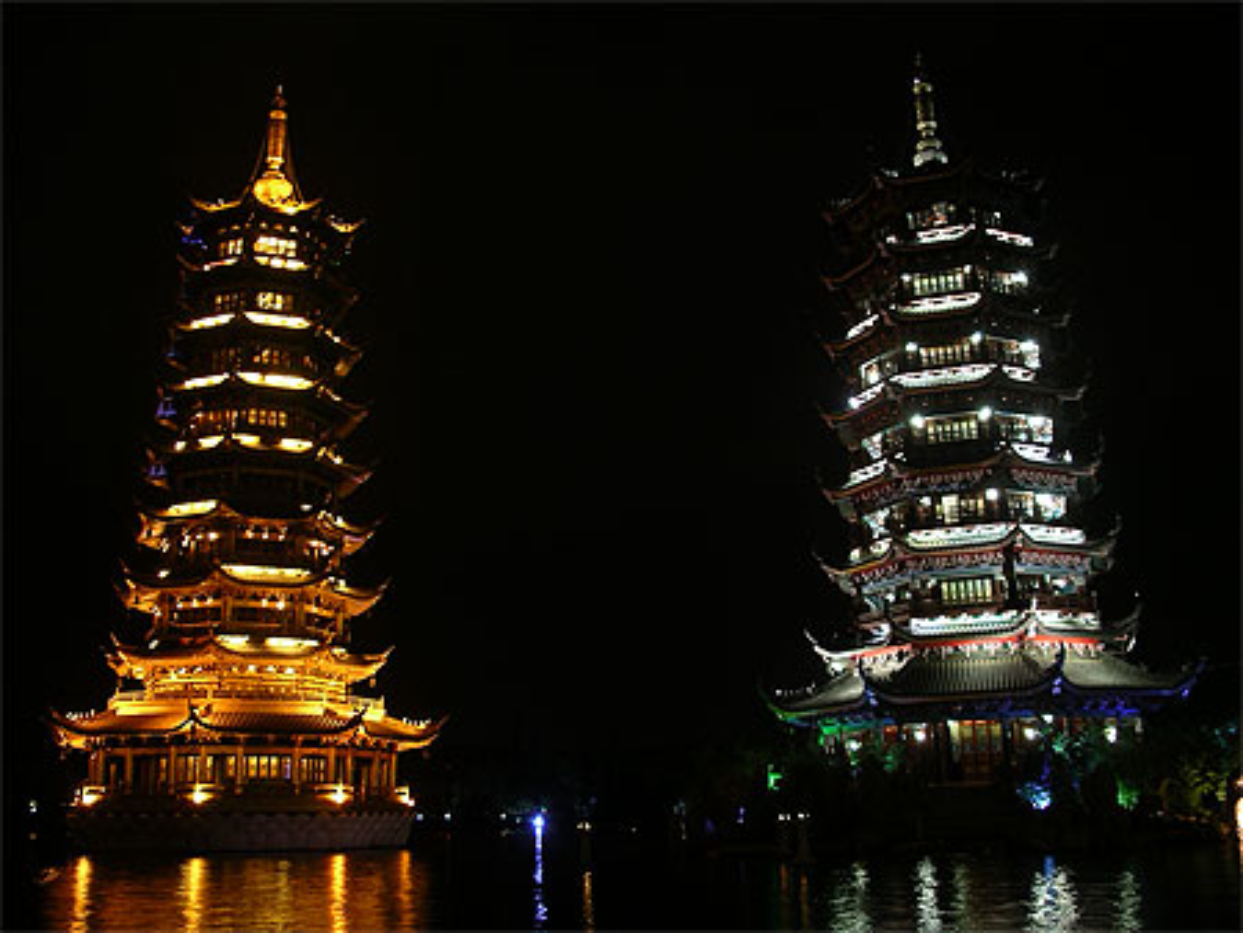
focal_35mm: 37
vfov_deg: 38.7
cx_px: 622
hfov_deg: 50.1
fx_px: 1329
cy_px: 466
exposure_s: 1/1.67
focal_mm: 7.8
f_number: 2.8
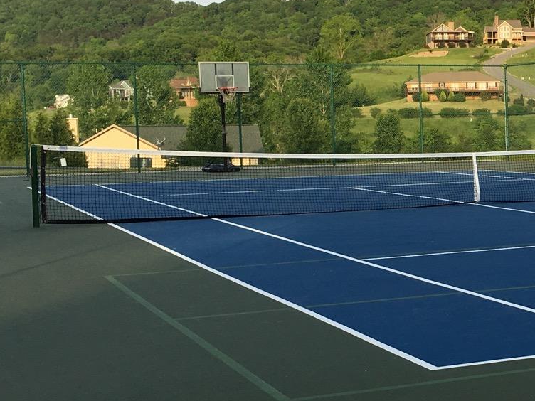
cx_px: 575
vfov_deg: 18.6
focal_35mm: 79
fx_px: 1221
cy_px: 246
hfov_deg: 23.3
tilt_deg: -5.9
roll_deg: +1.0
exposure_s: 1/513
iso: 25
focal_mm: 4.15
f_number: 2.2
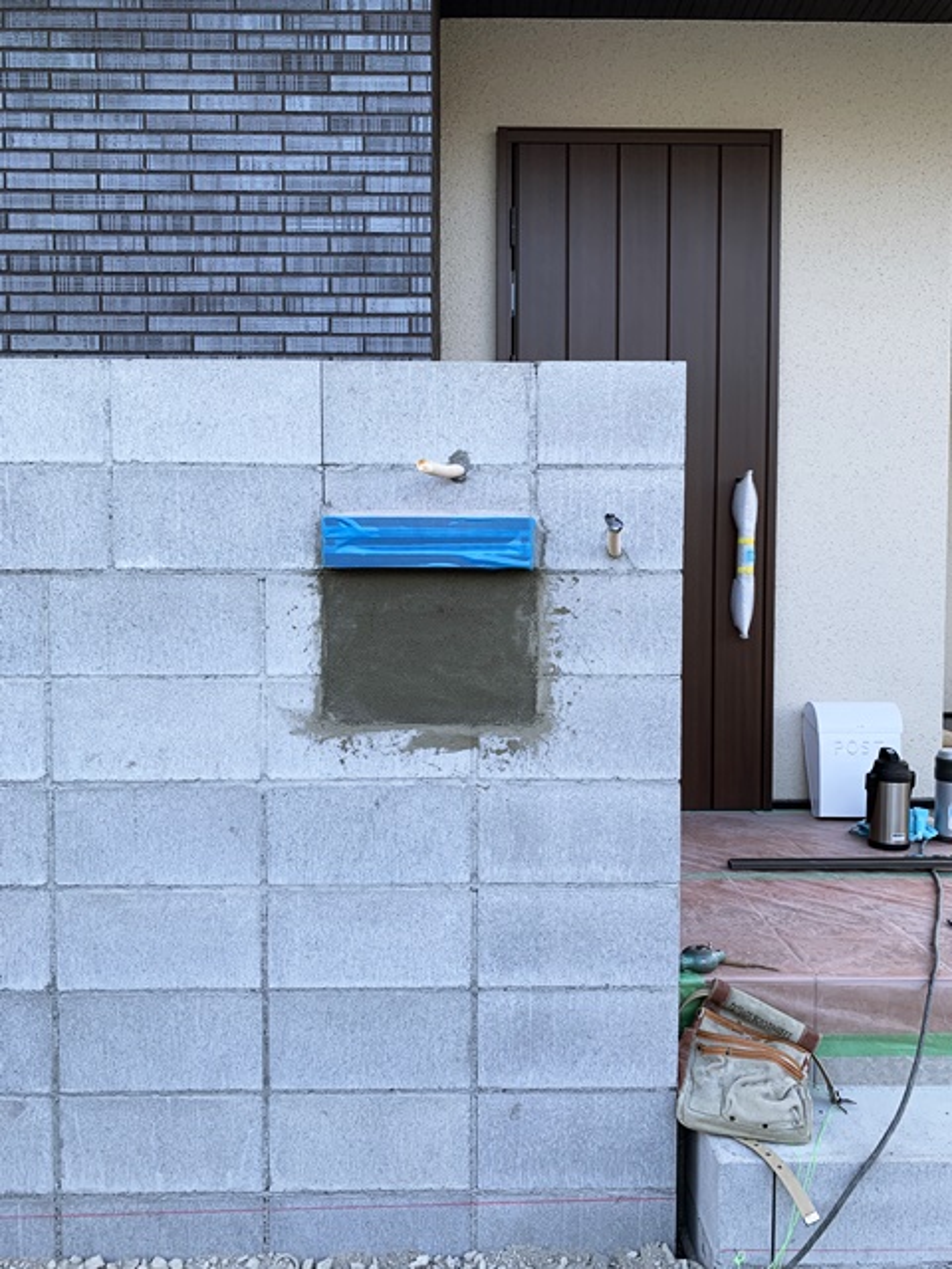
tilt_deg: -1.5
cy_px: 634
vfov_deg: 67.3
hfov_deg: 53.1
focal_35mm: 26
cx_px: 476
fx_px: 953
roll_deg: -2.1
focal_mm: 4.25
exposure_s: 1/122
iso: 32
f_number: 1.8
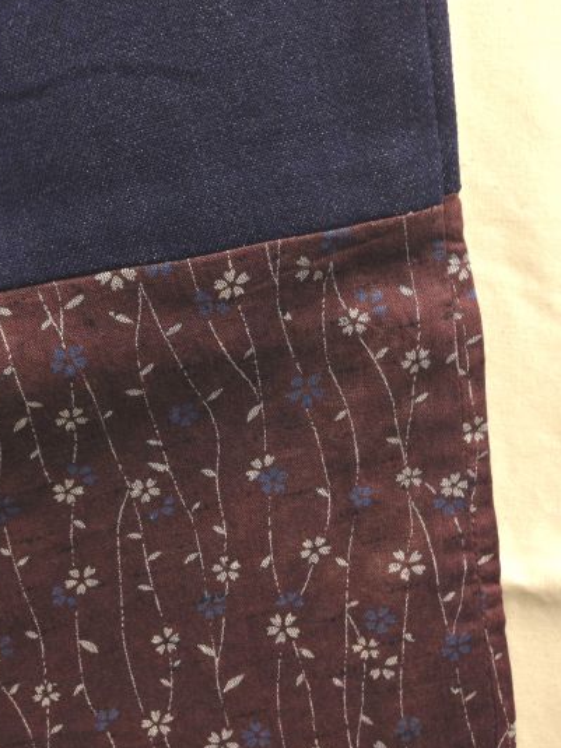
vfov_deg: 50.1
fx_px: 800
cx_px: 249
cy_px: 345
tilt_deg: -8.3
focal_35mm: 37
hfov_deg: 38.6
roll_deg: -1.5
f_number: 2.4
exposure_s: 1/20
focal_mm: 4.12
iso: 100
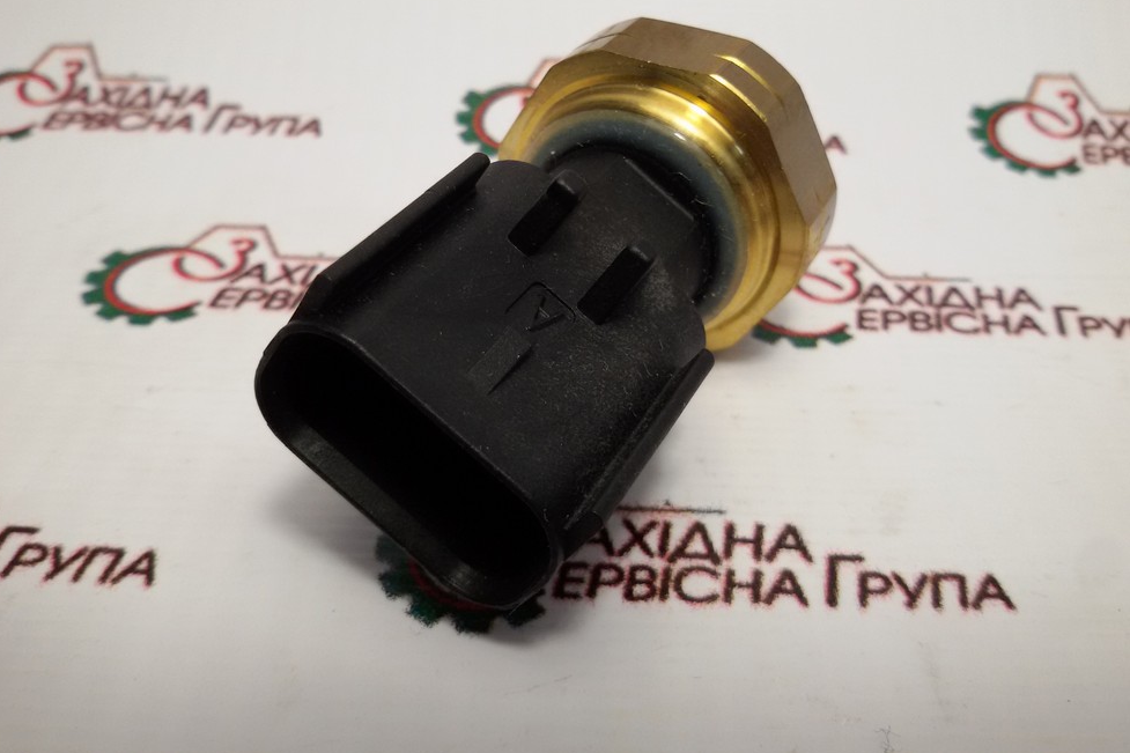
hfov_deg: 57.2
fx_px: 1036
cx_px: 554
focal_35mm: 33
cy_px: 333
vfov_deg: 39.9
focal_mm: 2.93
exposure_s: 1/100
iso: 64
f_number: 2.4
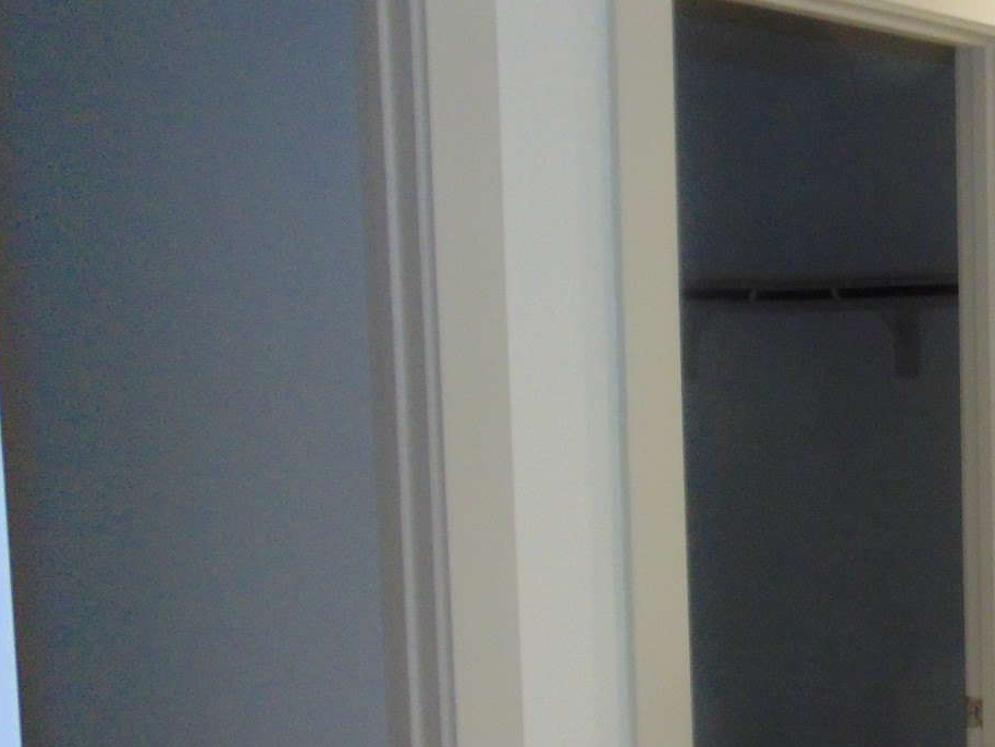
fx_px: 1610
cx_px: 1039
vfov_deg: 25.9
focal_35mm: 56
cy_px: 514
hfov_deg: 31.3
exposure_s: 1/30
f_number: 3
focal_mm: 4.5
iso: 200
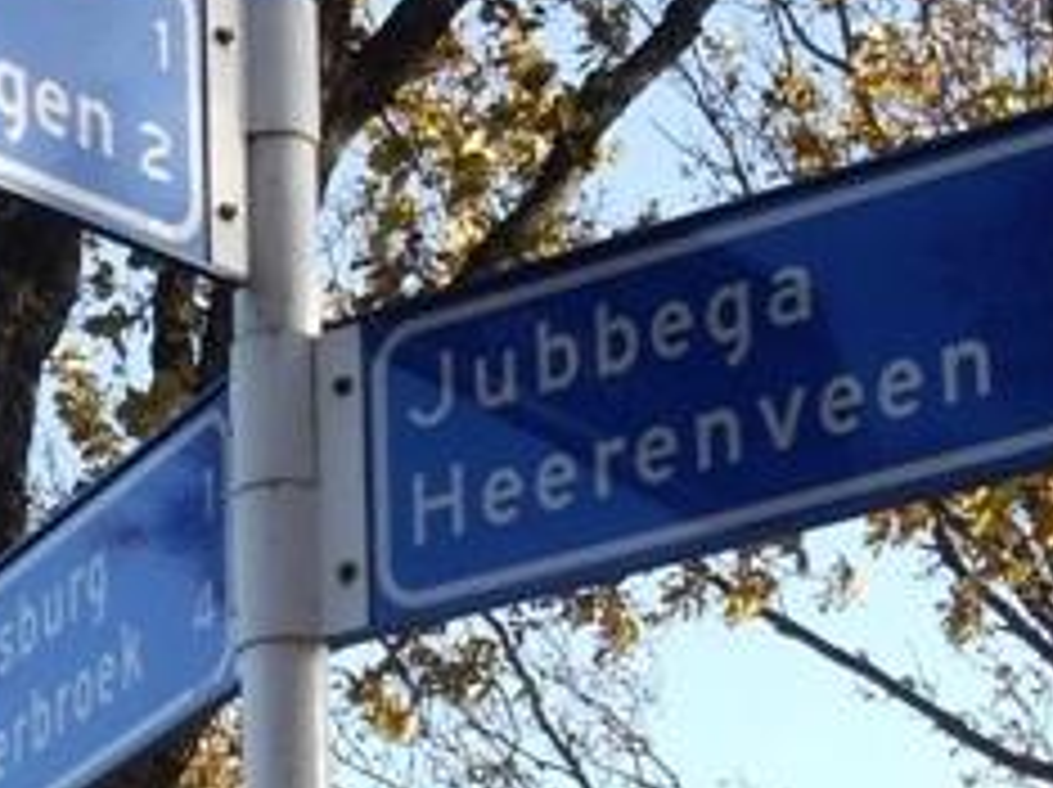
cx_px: 292
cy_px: 653
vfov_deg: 14.1
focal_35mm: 104
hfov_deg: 18.8
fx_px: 3160
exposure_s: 1/320
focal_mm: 7.9
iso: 64
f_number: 2.8
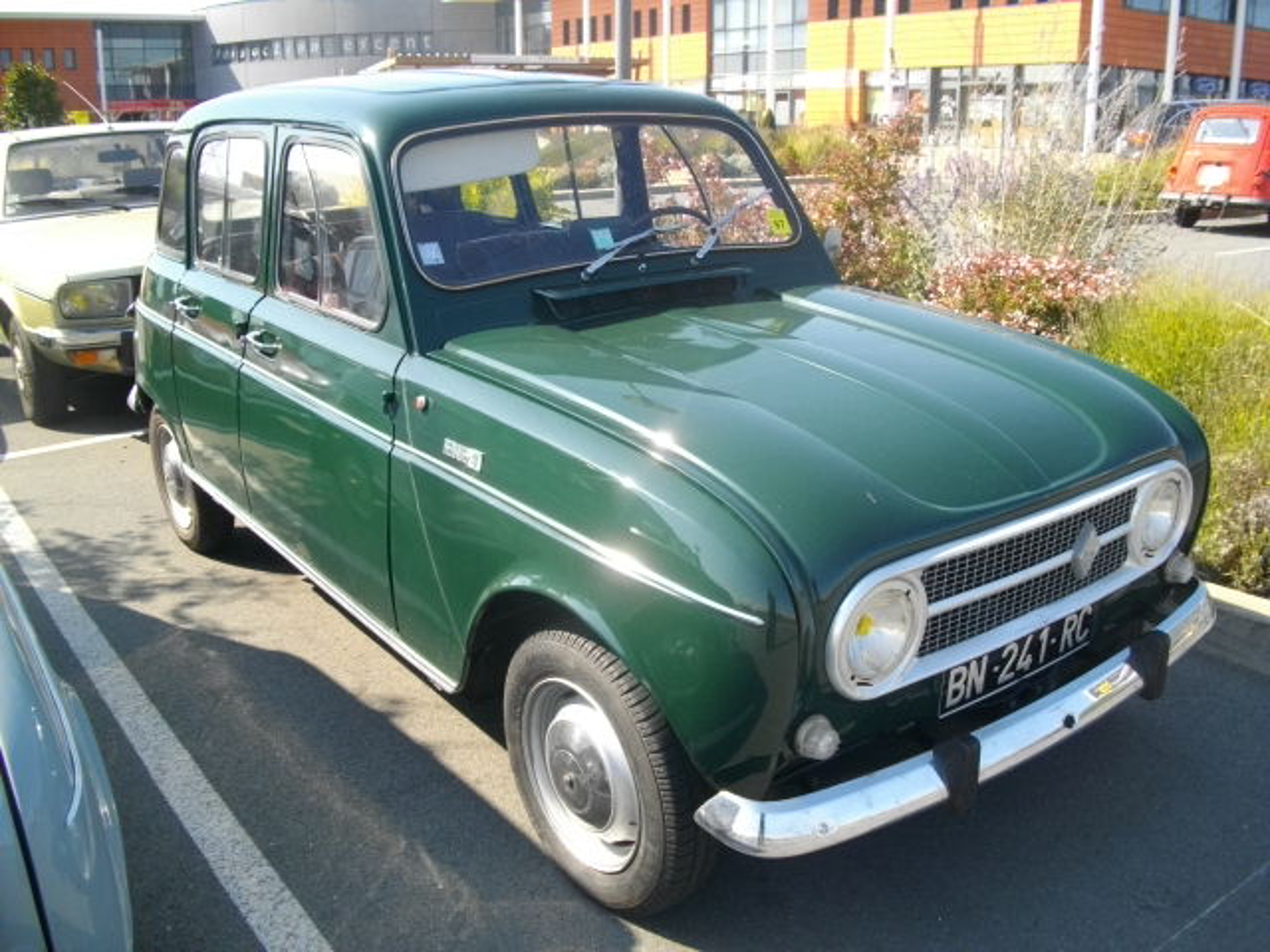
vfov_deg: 45.4
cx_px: 635
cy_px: 476
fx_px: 1137
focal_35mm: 31
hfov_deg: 58.4
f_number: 8.8
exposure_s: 1/50
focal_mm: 5.7
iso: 100
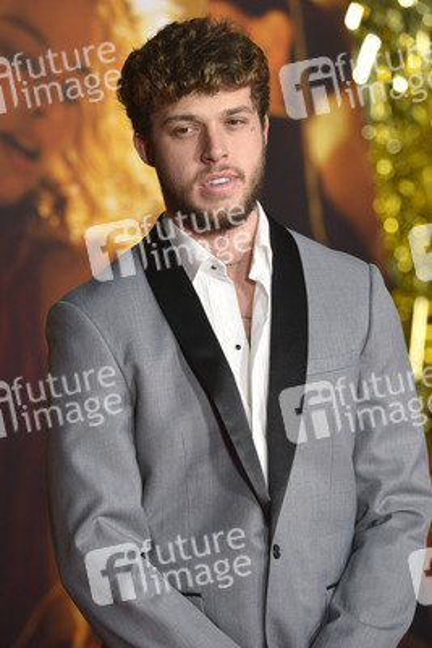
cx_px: 216
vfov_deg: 10.8
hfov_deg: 7.2
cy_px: 324
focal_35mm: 190
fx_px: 3417
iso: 2000
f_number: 5
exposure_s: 1/320
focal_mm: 190
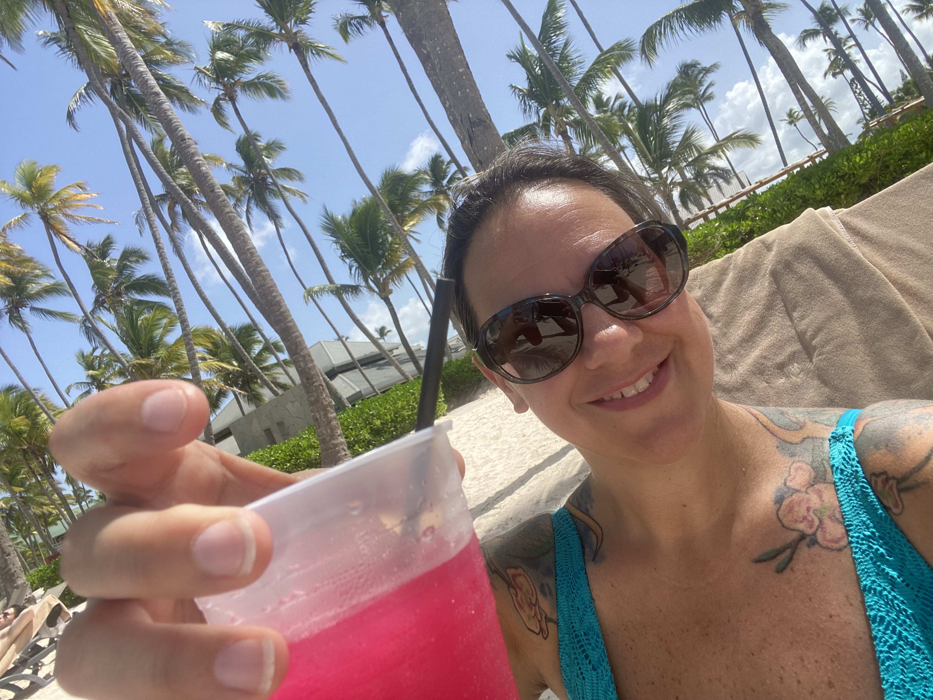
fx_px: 620
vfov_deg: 58.9
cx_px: 466
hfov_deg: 73.9
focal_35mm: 23
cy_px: 350
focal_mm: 2.71
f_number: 2.2
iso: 25
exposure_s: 1/600
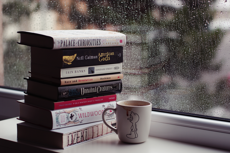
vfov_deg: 18.1
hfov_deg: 27.0
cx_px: 115
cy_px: 76
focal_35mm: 75
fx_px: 479
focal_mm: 50
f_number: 2.8
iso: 100
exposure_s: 1/180
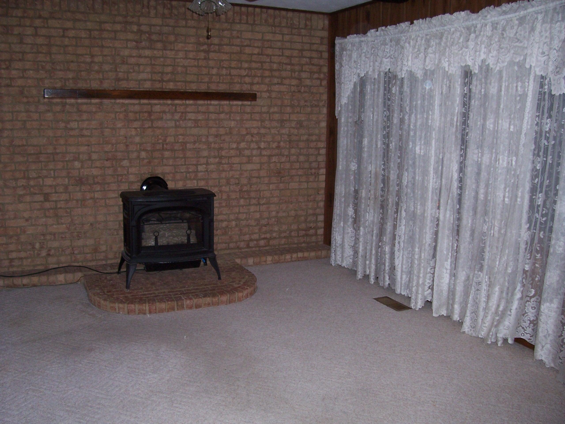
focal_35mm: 34
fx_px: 555
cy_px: 212
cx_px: 282
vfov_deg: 41.8
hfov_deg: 54.0
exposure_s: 1/60
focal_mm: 5.6
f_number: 2.7
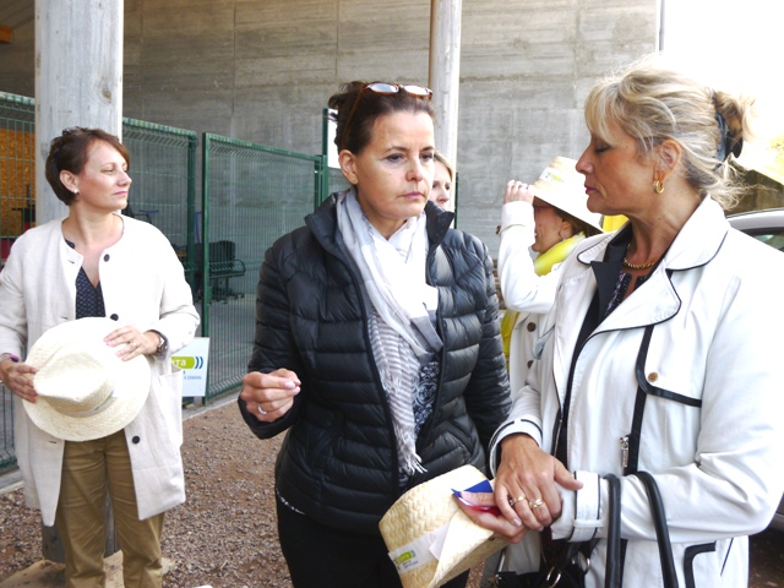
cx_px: 392
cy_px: 294
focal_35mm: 34
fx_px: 770
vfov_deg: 41.8
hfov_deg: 54.0
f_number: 3.5
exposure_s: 1/125
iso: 100
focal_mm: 6
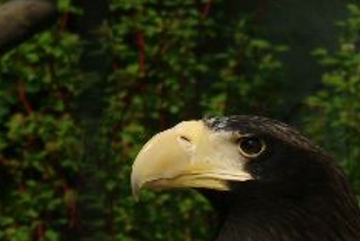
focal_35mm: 518
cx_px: 309
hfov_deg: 4.0
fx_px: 5192
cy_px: 424
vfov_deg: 2.7
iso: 200
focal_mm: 79
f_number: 9.5
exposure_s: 1/350
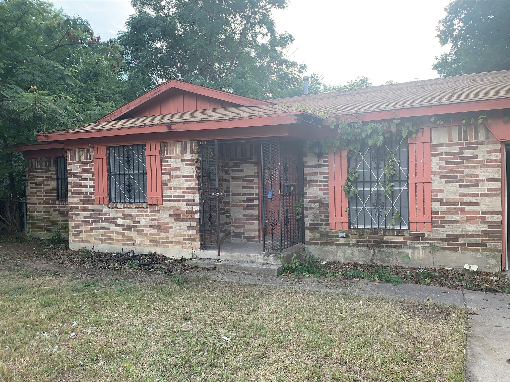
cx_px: 255
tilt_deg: +0.0
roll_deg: +1.1
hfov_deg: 67.3
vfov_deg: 53.1
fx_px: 383
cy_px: 191
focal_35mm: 26
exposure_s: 1/300
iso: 25
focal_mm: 4.25
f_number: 1.8
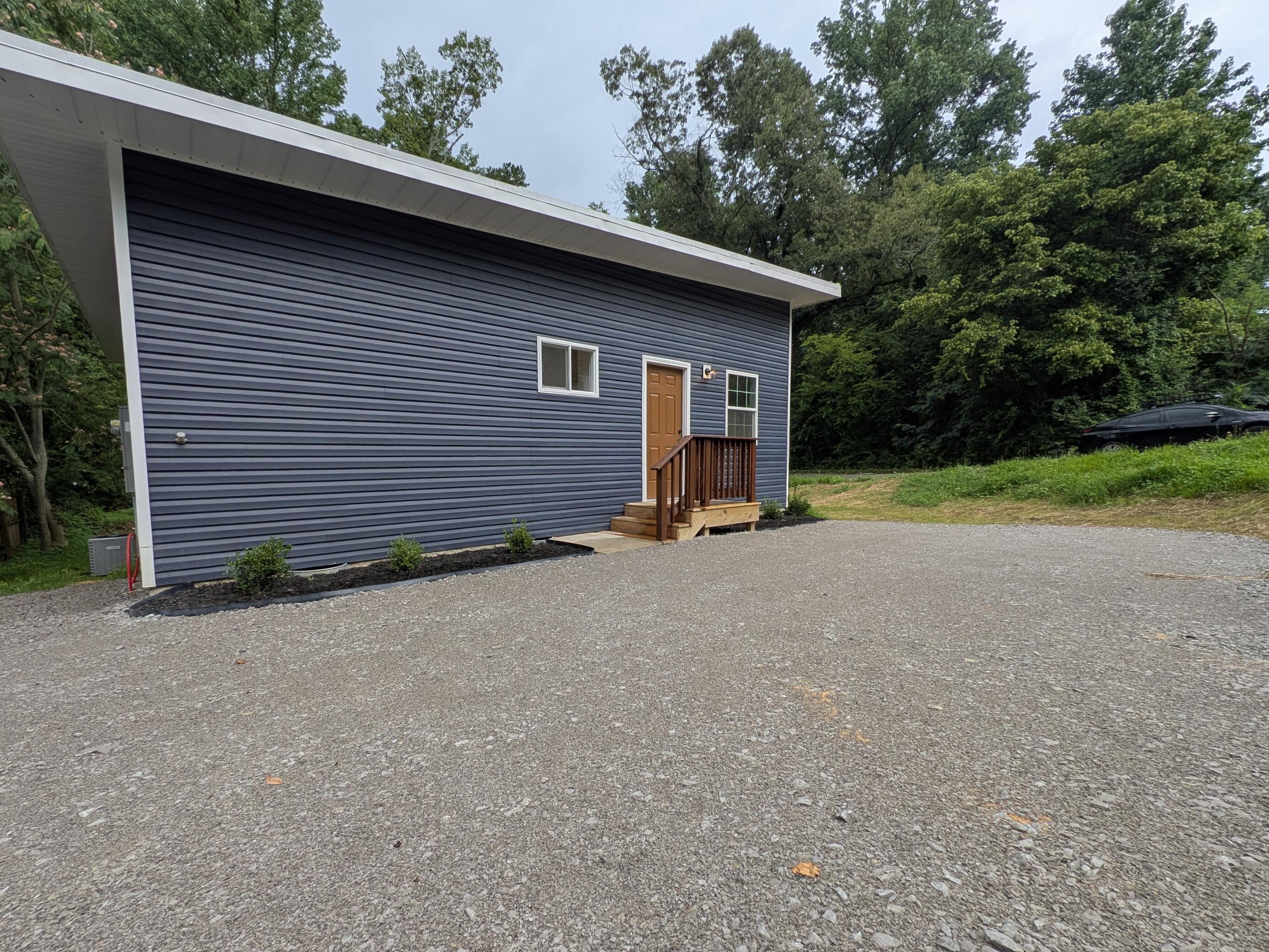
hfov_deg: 101.9
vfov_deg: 85.6
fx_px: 513
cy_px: 504
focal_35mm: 14
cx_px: 590
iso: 28
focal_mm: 1.54
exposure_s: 1/437
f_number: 2.2
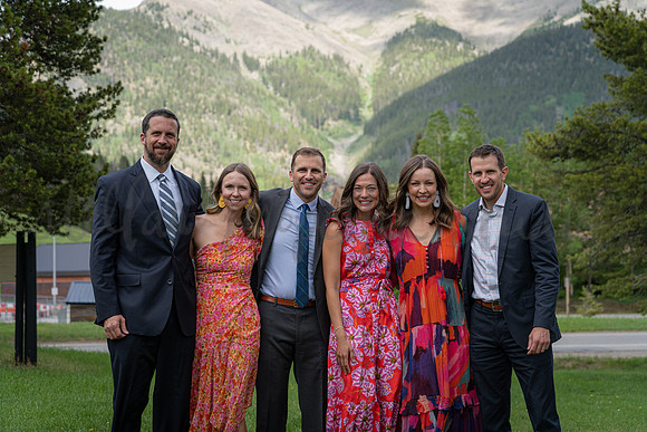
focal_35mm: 61
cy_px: 216
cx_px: 324
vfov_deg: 22.3
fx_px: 1097
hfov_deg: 32.9
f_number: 4
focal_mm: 61
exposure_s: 1/800
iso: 400
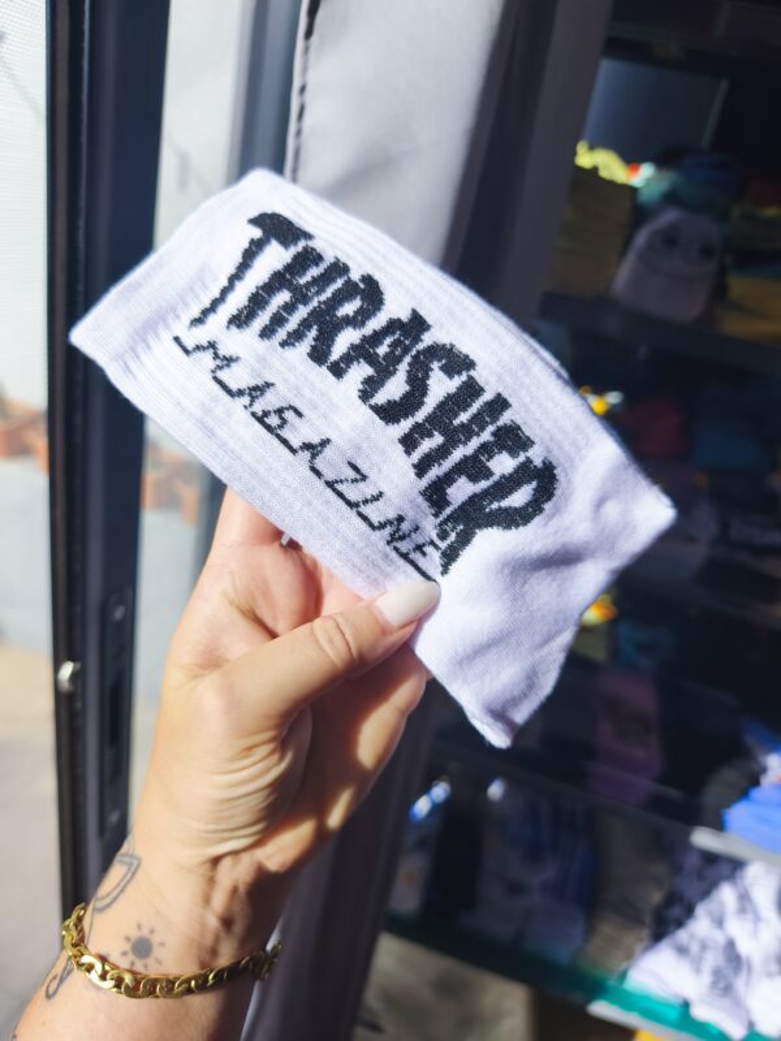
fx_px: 692
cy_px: 520
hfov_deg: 58.9
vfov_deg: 73.9
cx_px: 390
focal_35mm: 23
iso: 50
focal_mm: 6.18
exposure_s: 1/757
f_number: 1.65
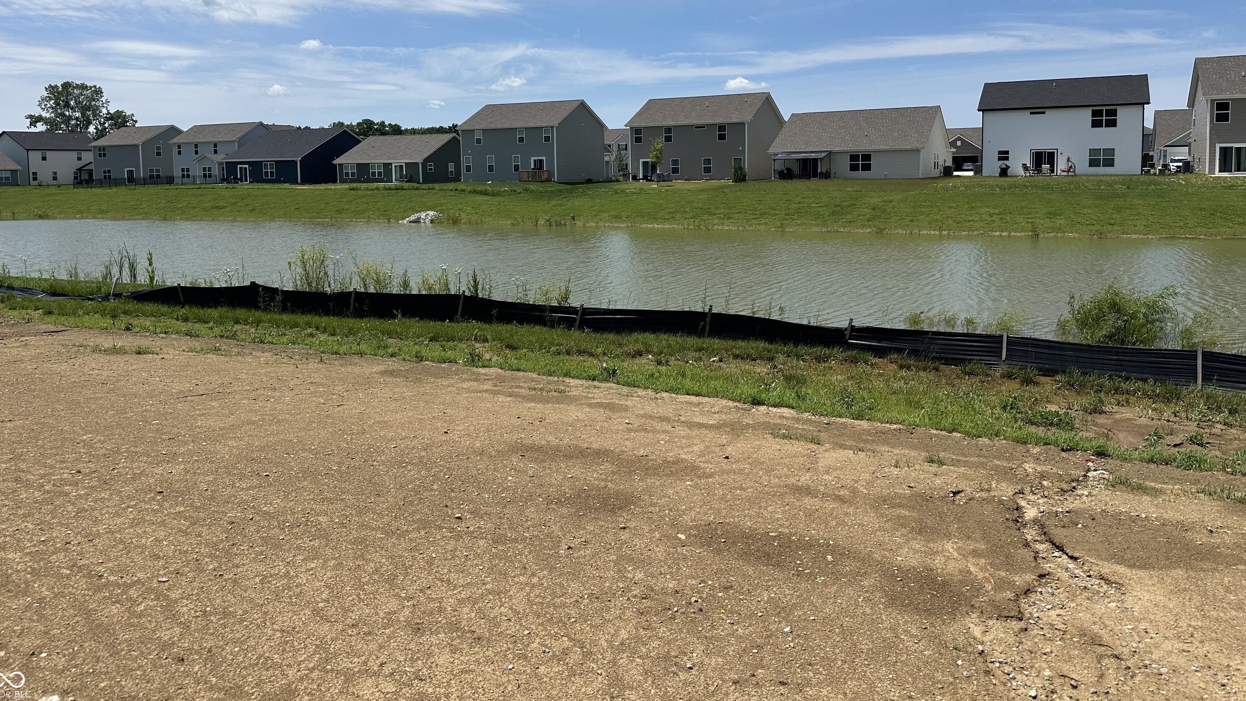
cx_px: 613
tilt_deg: -4.0
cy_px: 226
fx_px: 892
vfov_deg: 42.2
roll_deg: +0.8
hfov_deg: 69.9
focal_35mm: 27
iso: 80
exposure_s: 1/6623
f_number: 1.78
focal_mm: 6.86
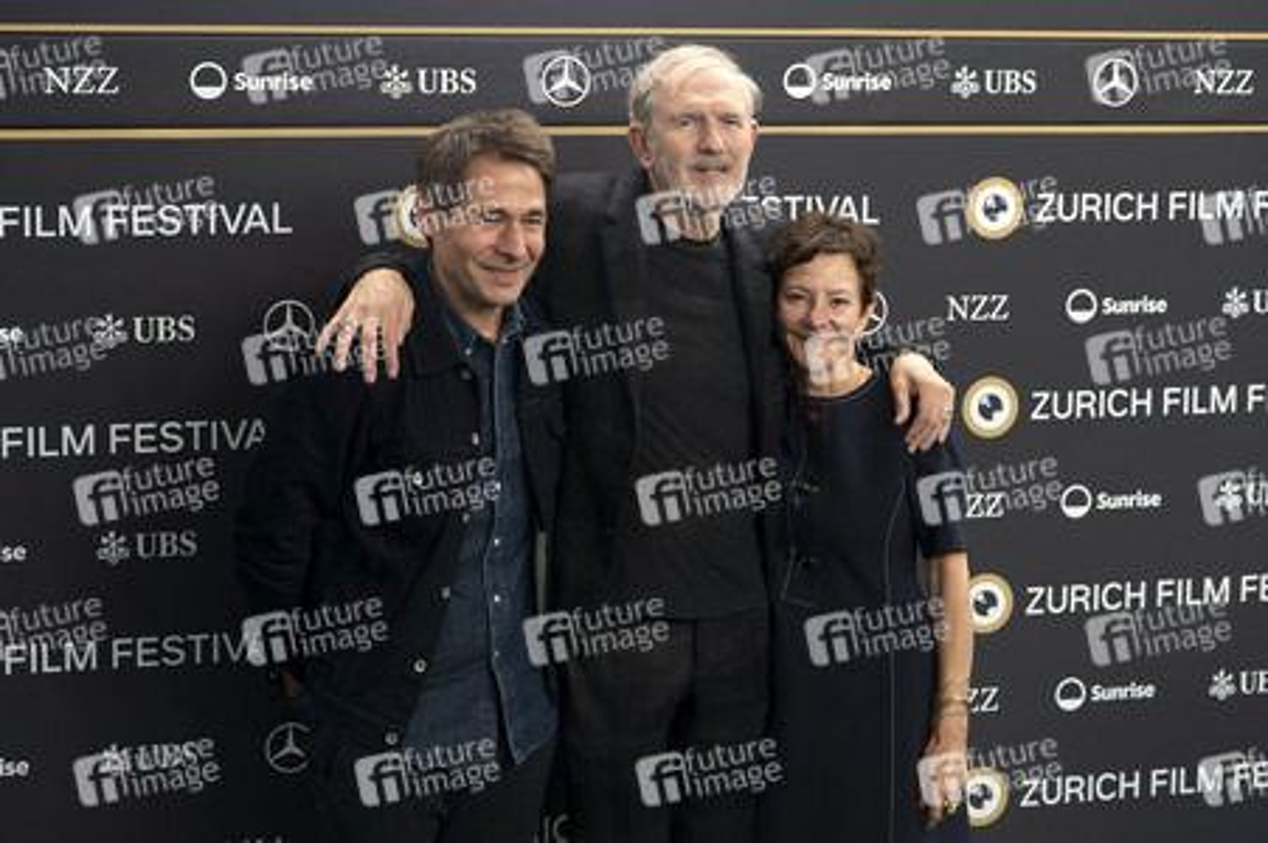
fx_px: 2762
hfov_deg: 25.9
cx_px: 634
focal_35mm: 78
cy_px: 376
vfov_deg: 17.4
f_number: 4.5
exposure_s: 1/200
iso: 400
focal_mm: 70
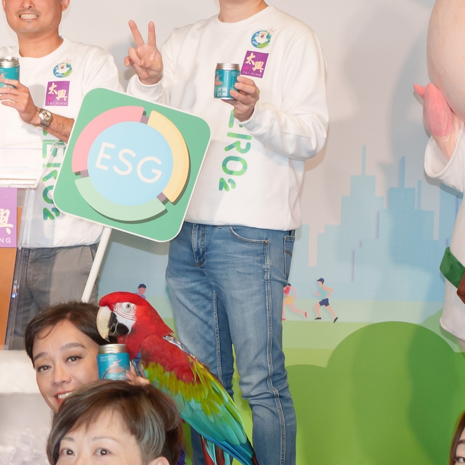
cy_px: 263
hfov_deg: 11.6
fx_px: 2264
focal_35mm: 149
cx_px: -32
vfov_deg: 11.7
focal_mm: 35
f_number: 5.6
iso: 1000
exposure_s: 1/80
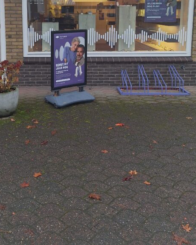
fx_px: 290
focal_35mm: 40
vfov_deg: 43.9
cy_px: 54
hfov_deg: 36.9
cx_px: 63
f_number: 1.8
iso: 40
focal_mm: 5.54
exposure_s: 1/239
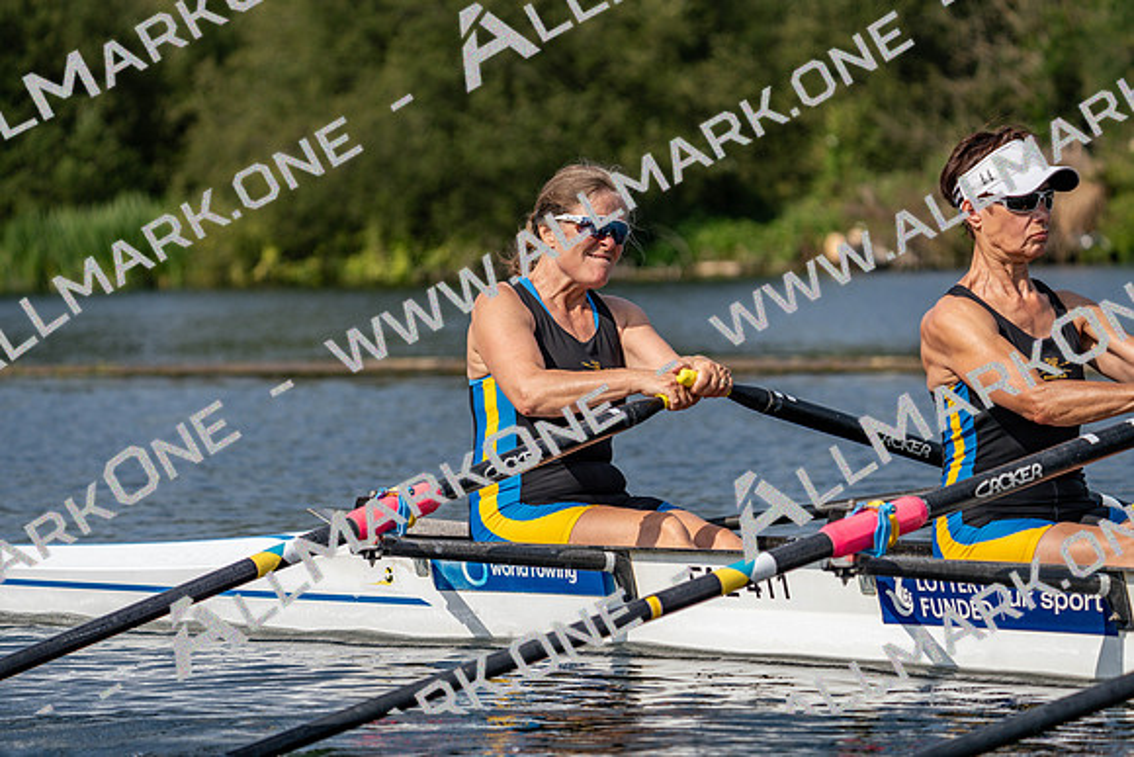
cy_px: 378
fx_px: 6301
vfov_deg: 6.9
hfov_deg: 10.3
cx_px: 567
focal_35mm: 200
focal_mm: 200
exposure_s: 1/1600
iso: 160
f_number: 5.6
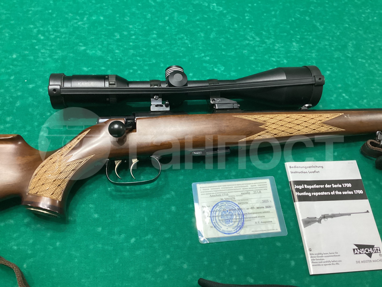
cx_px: 191
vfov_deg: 45.4
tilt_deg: -61.4
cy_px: 144
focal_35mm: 31
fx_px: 342
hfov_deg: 58.4
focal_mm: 3.3
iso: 400
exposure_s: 1/60
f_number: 2.4
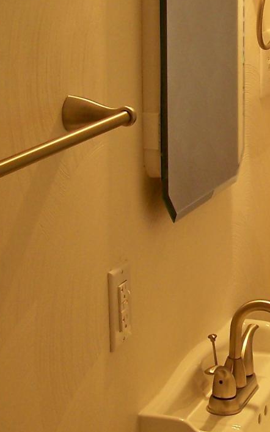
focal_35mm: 114
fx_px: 1342
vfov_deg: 18.3
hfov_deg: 11.2
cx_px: 352
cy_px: 191
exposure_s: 1/15
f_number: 2.8
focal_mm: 6.3
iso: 64
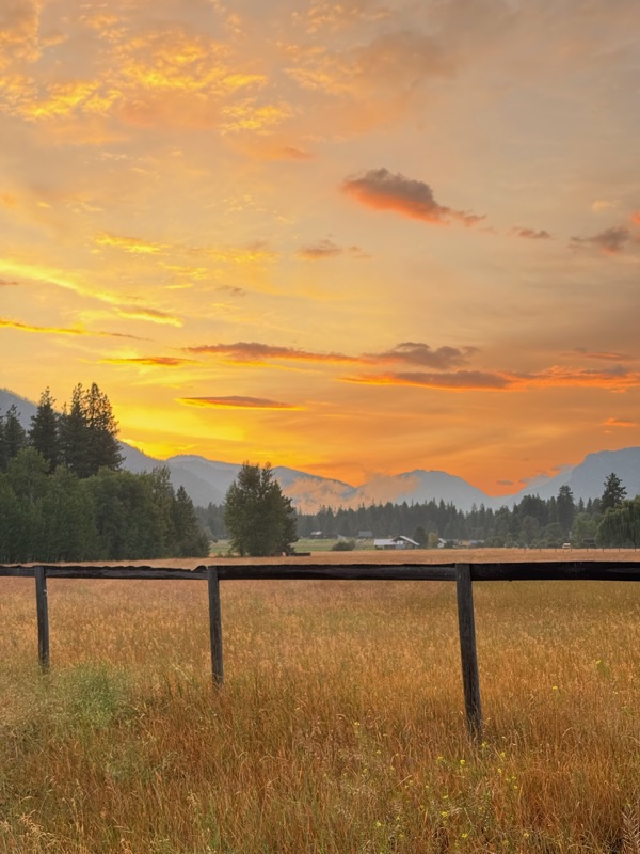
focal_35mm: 48
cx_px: 320
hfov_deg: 30.3
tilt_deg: +6.4
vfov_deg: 39.7
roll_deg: +0.9
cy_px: 427
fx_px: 1183
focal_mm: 6.76
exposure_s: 1/105
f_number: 1.78
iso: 100
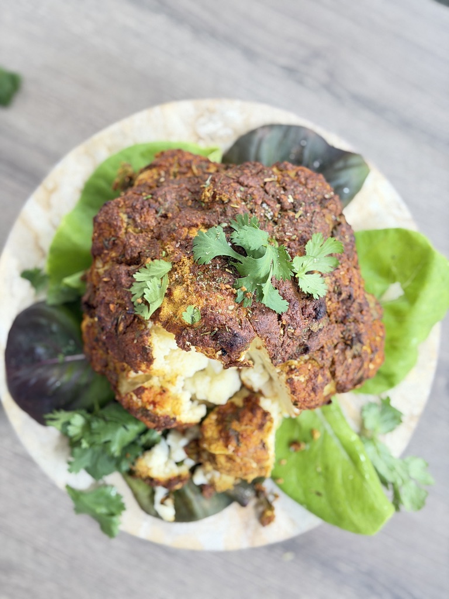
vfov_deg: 39.7
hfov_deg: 30.3
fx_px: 830
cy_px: 300
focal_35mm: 48
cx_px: 224
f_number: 1.78
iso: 320
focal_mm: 6.76
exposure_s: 1/40
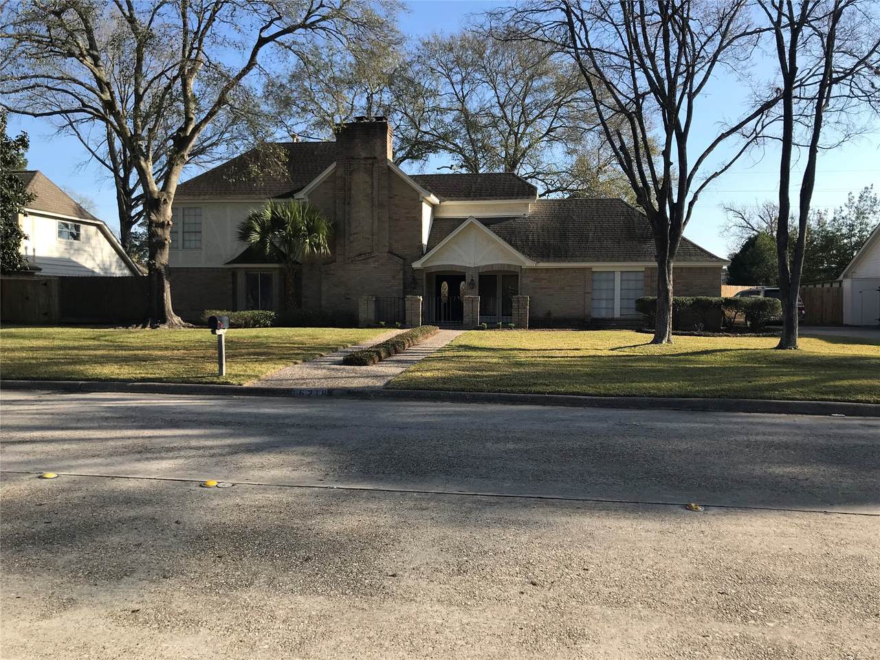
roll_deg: -0.5
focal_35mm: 28
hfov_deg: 63.4
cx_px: 440
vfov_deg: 49.7
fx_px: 712
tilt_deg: -1.7
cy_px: 330
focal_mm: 3.99
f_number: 1.8
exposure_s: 1/1198
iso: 20
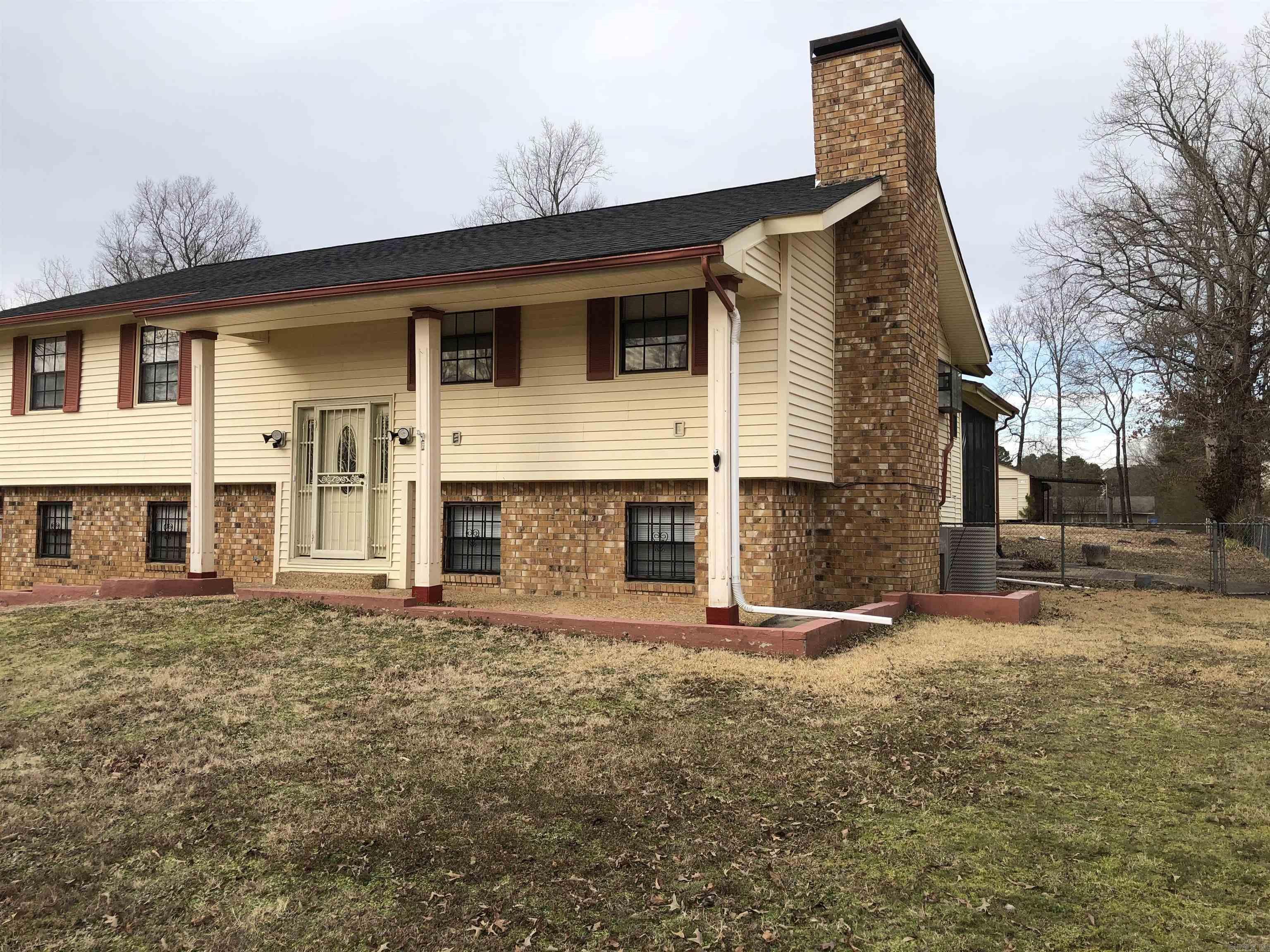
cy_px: 476
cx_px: 635
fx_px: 1027
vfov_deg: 49.7
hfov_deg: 63.4
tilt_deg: +3.2
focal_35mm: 28
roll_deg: +1.1
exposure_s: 1/558
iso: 20
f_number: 1.8
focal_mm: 3.99
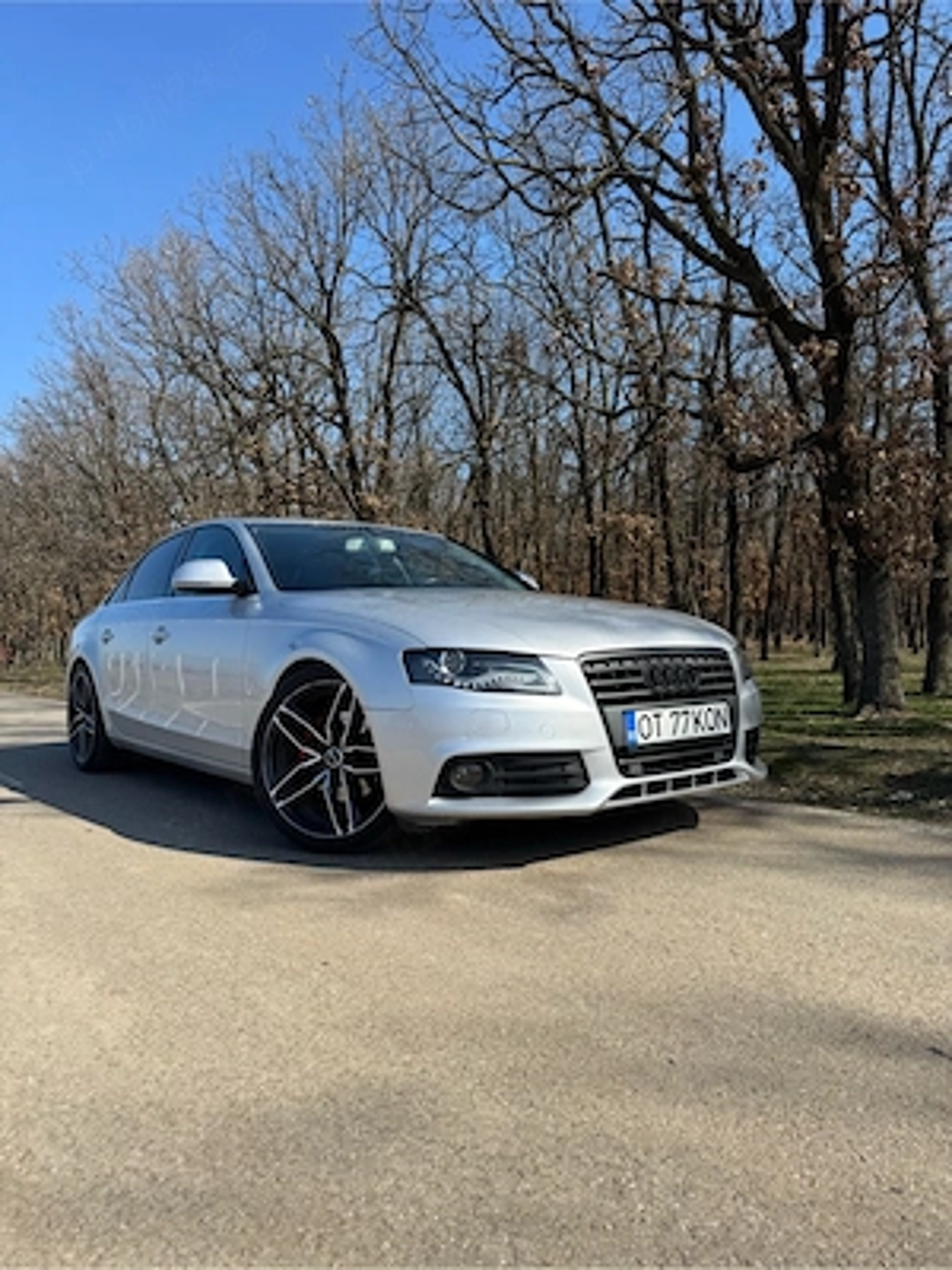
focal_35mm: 24
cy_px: 635
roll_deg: +2.3
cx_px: 476
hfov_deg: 56.8
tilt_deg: +1.6
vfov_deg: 71.6
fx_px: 880
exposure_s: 1/2833
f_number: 1.78
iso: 80
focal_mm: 6.76
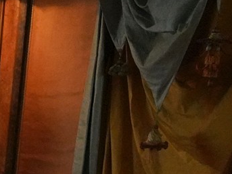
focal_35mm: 157
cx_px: -440
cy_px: 274
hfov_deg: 9.9
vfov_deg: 9.2
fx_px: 1052
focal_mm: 28
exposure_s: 1/80
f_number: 4.5
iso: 8000
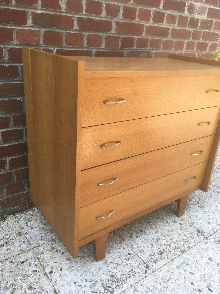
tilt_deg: -29.9
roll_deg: -6.2
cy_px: 147
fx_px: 246
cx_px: 110
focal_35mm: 29
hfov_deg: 48.2
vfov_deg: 61.7
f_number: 2.2
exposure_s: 1/100
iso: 25
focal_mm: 4.15
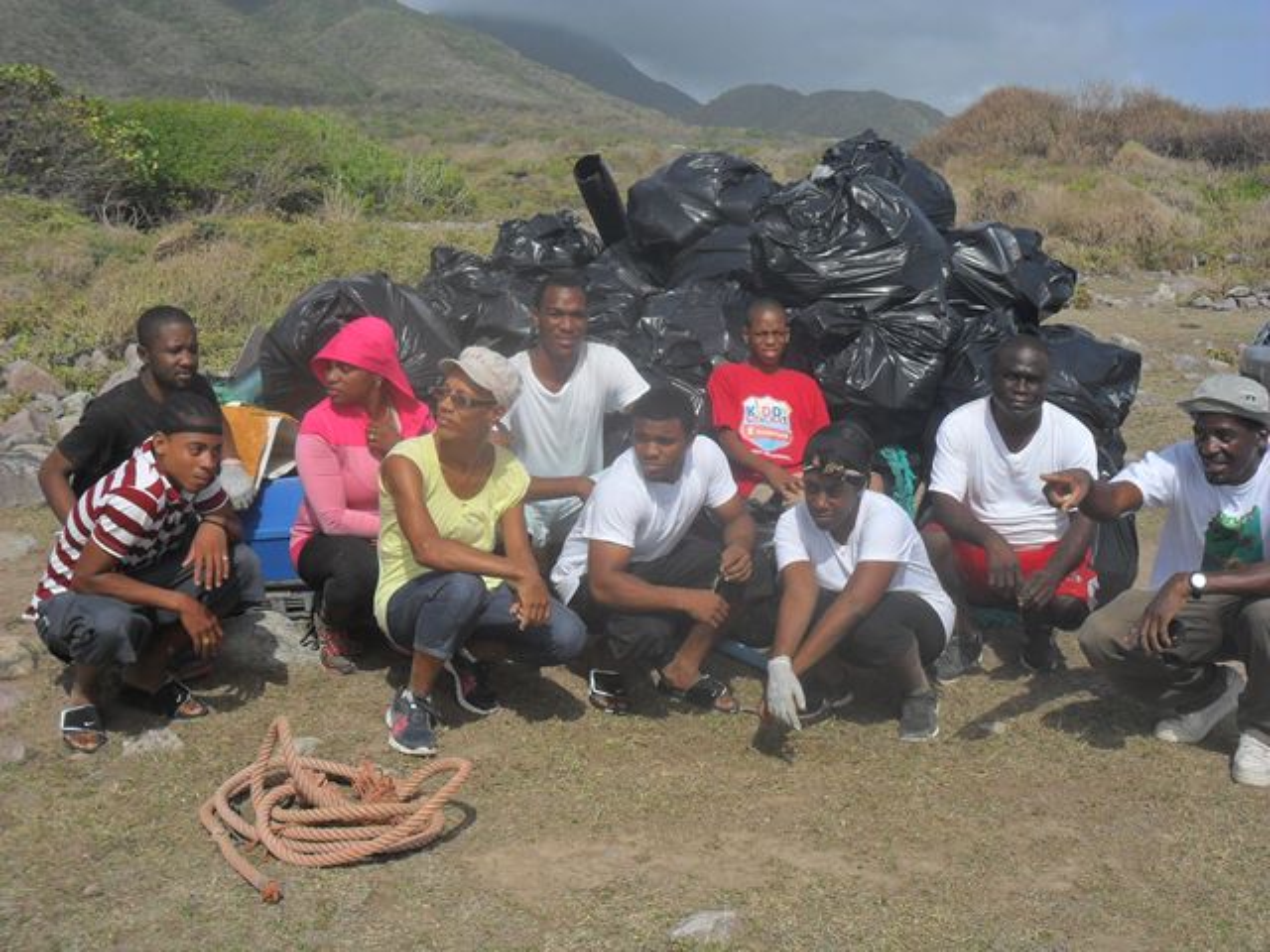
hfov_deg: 42.9
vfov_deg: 32.9
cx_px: 635
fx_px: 1614
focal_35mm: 44
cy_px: 476
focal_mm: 7.8
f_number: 4.5
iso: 100
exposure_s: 1/1000
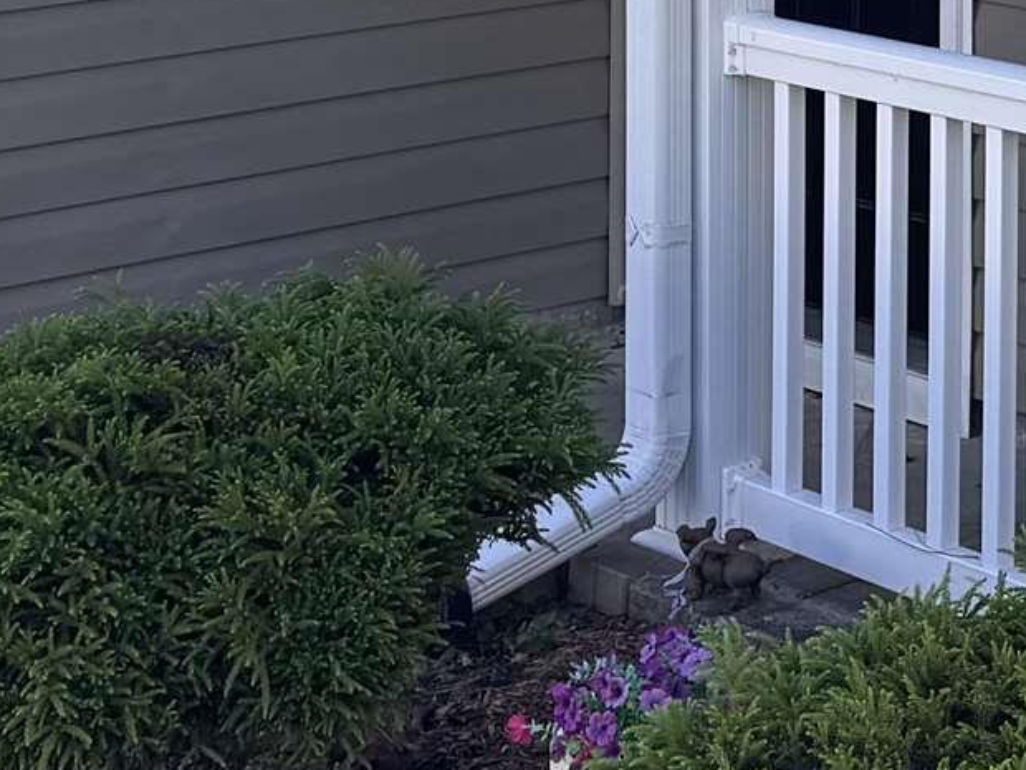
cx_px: 1253
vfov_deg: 11.9
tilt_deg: -3.7
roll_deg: -0.2
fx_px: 3527
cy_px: -409
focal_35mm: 119
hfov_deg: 15.9
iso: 80
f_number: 1.78
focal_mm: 6.76
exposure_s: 1/1094
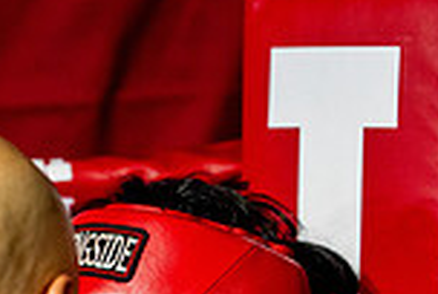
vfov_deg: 2.4
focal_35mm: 571
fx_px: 6961
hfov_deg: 3.6
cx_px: 156
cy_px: 491
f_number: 2
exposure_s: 1/800
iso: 4000
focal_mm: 150
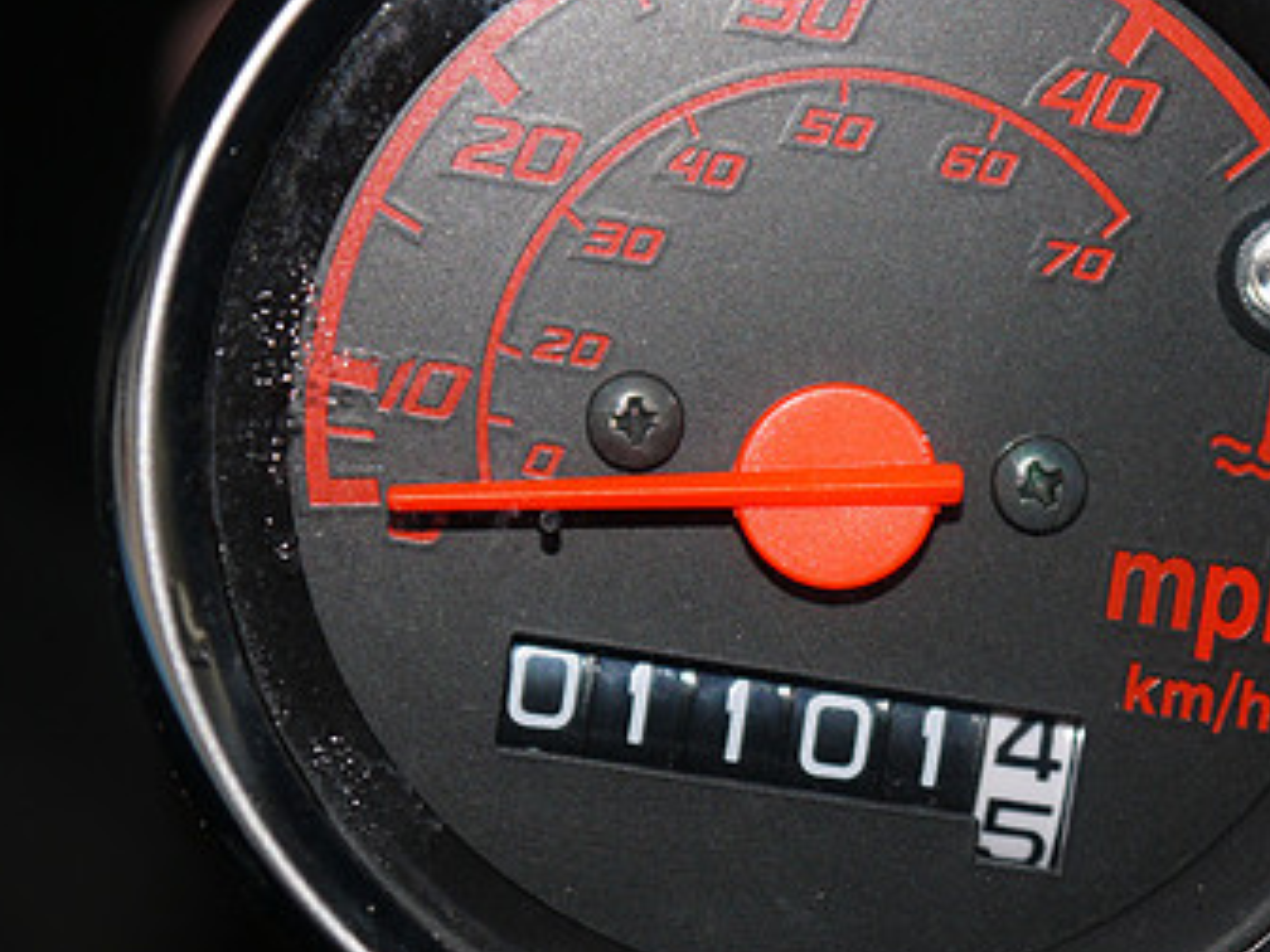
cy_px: 436
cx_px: 918
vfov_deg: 10.2
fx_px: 5320
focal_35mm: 145
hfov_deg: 13.6
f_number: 5.6
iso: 160
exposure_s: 1/60
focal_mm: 42
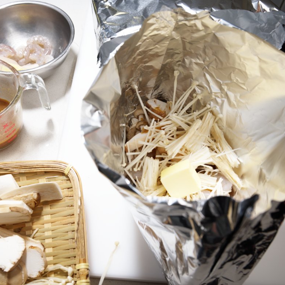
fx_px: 354
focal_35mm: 38
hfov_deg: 43.8
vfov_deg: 43.9
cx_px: 123
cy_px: 144
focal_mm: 29
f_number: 8
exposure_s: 1/100
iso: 100
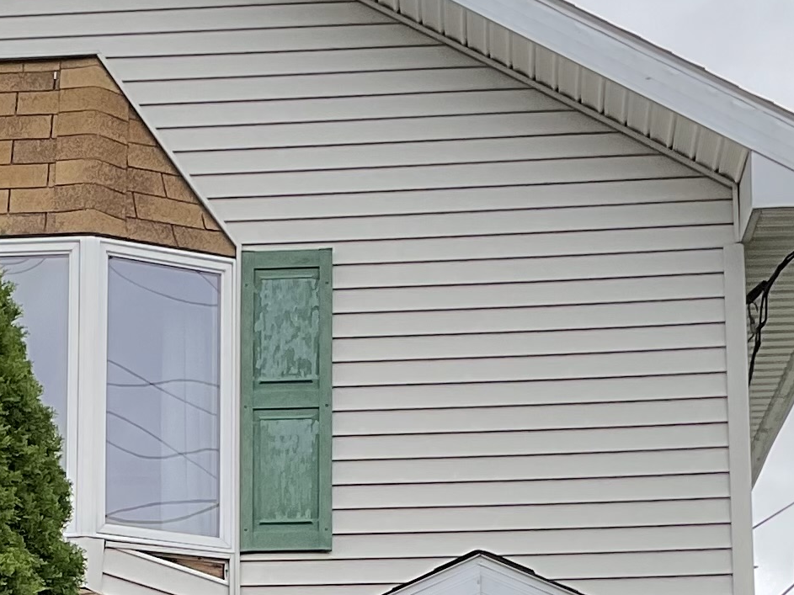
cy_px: 791
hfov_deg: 15.7
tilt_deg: +11.0
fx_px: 2844
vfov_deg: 11.6
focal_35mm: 124
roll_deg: -0.2
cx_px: 56
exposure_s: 1/1098
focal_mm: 3
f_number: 1.8
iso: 16
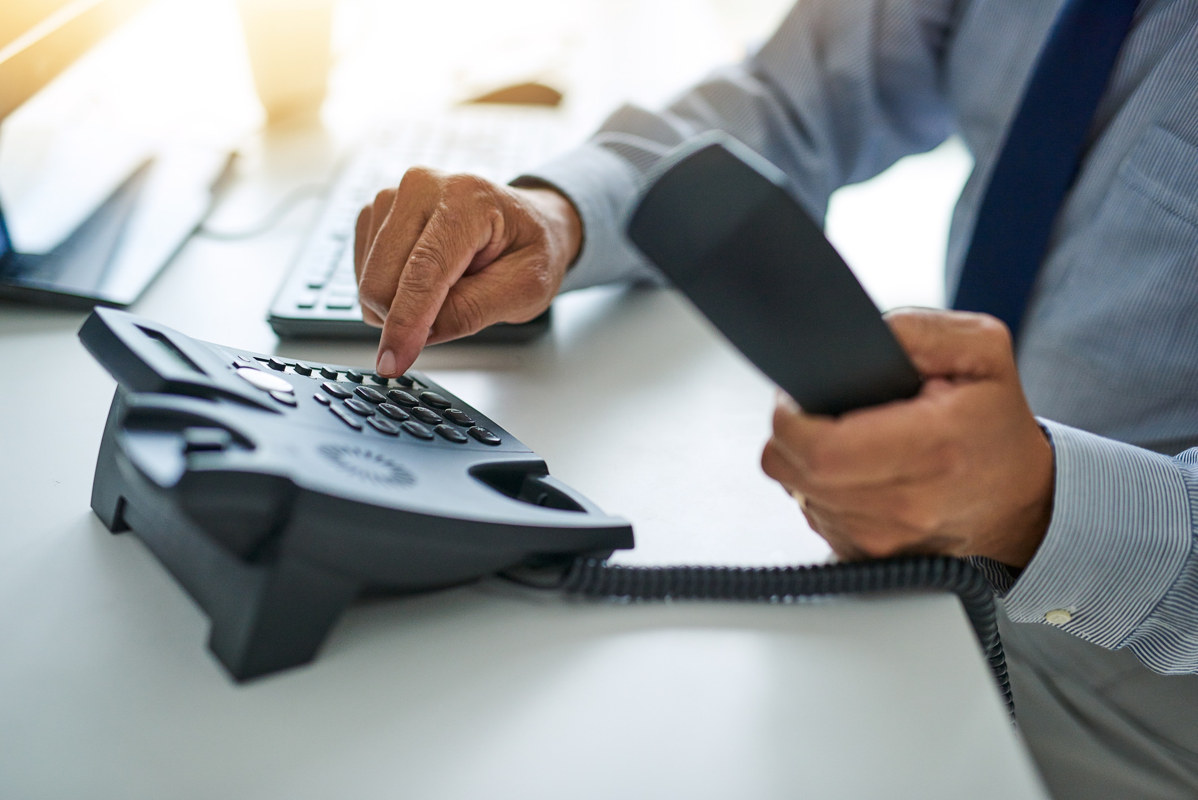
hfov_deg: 39.6
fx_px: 1664
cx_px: 599
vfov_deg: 27.0
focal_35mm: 50
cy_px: 400
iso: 400
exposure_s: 1/320
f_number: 1.8
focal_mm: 50
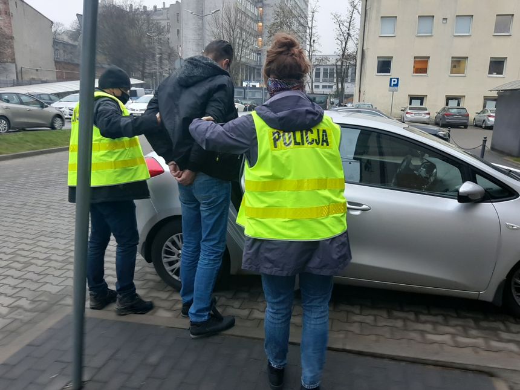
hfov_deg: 67.3
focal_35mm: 26
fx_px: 391
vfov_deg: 53.1
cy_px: 195
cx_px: 260
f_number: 1.7
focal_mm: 3.93
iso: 100
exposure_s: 1/50
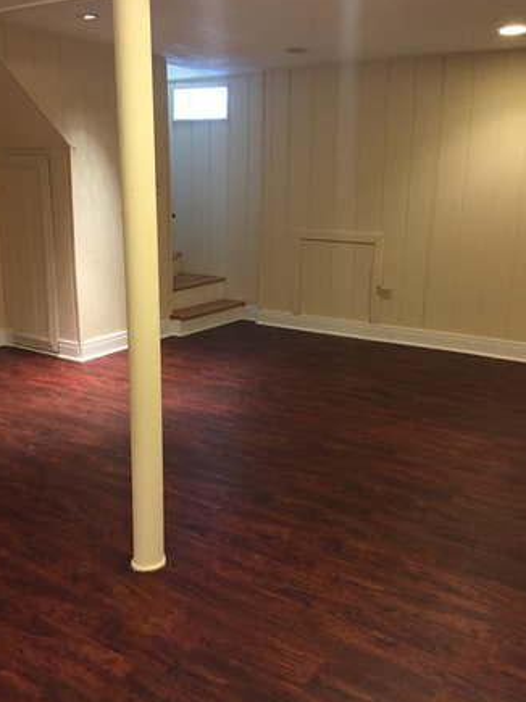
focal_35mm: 32
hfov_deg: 44.1
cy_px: 353
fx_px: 649
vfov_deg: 56.8
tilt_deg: -14.0
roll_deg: -0.7
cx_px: 248
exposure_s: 1/30
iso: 160
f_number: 2.2
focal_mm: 4.15
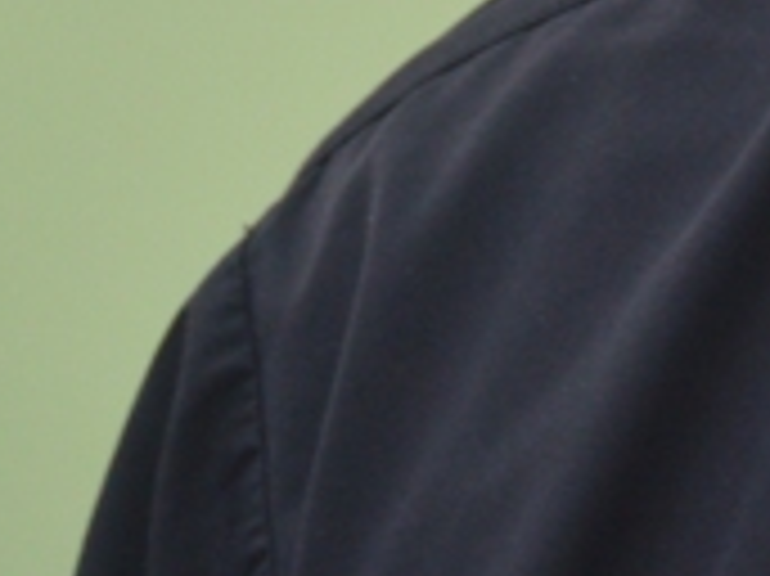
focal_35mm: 476
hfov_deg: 4.2
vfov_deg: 3.1
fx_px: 10578
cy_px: -812
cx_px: 36
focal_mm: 55
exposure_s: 1/80
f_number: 4.5
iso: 400
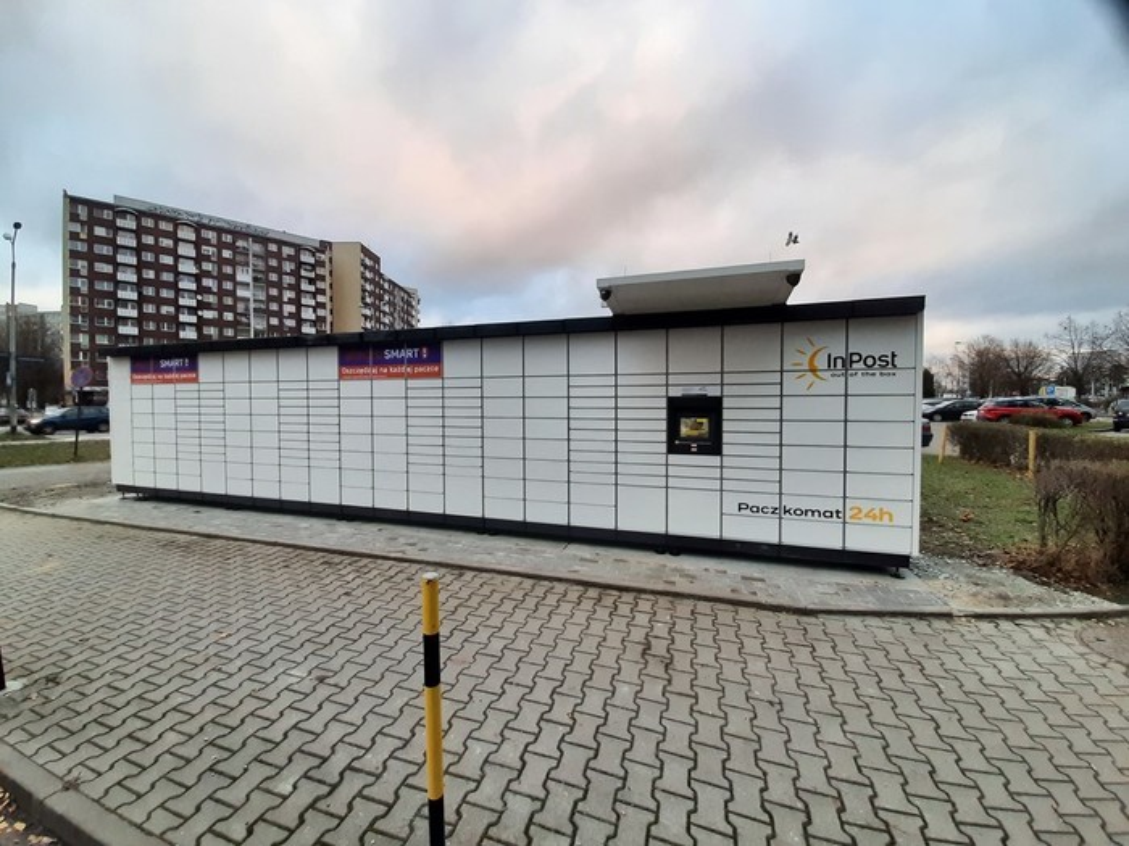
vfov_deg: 89.9
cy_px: 423
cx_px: 564
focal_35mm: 13
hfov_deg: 106.2
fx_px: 424
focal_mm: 1.42
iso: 100
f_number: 2.2
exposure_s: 1/100
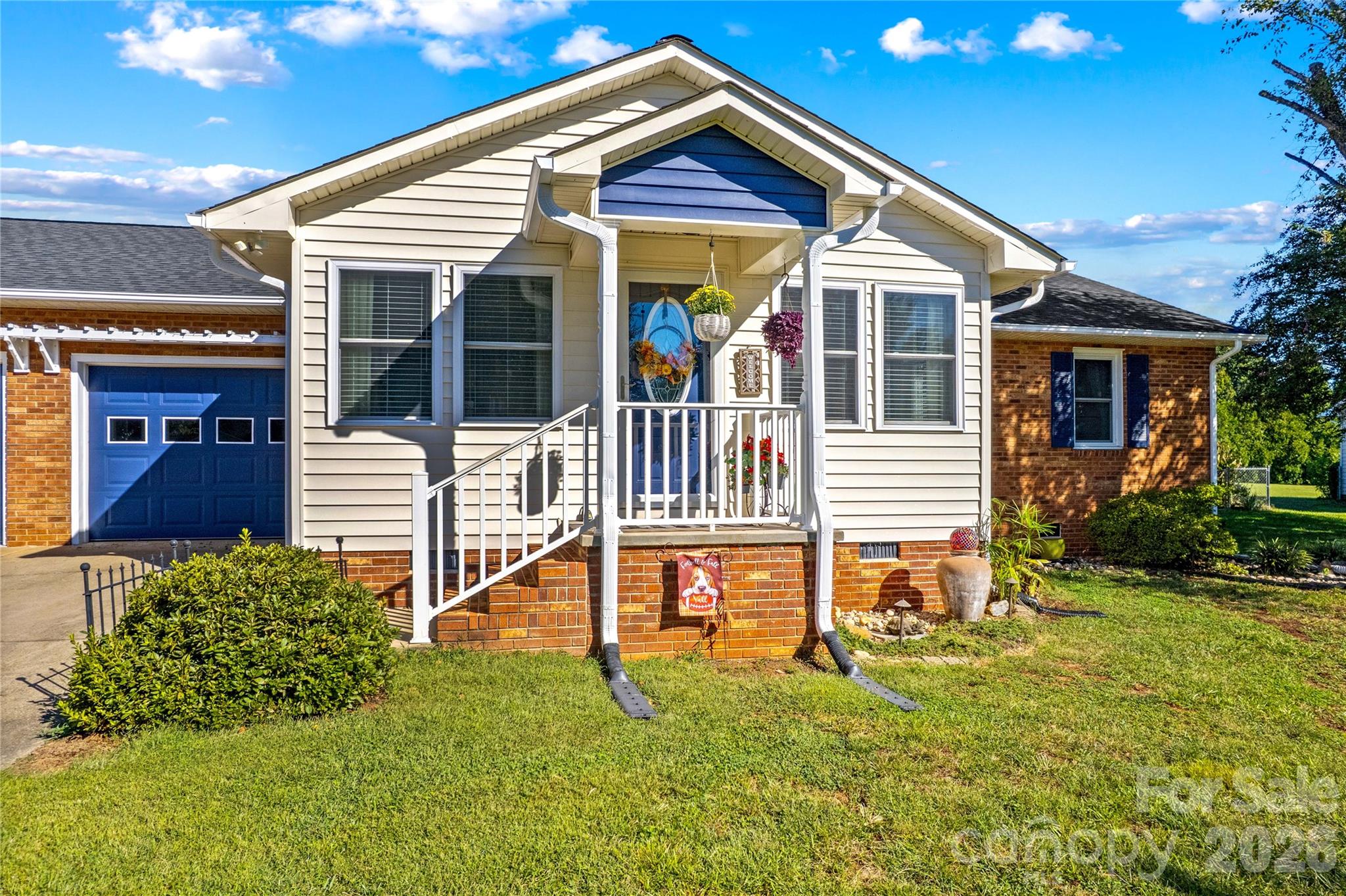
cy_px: 448
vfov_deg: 57.2
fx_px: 822
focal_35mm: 22
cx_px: 673
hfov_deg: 78.6
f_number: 2.8
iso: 130
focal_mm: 8.38
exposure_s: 1/3000
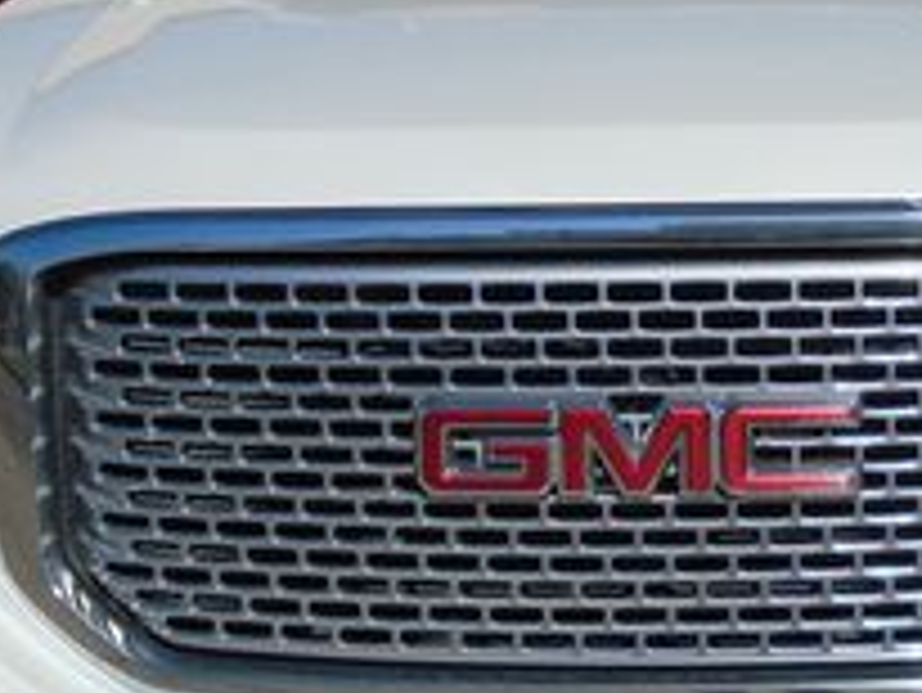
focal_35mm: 81
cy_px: 328
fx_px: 2159
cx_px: 684
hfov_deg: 23.9
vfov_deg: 18.2
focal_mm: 4.6
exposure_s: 1/400
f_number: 8
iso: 100
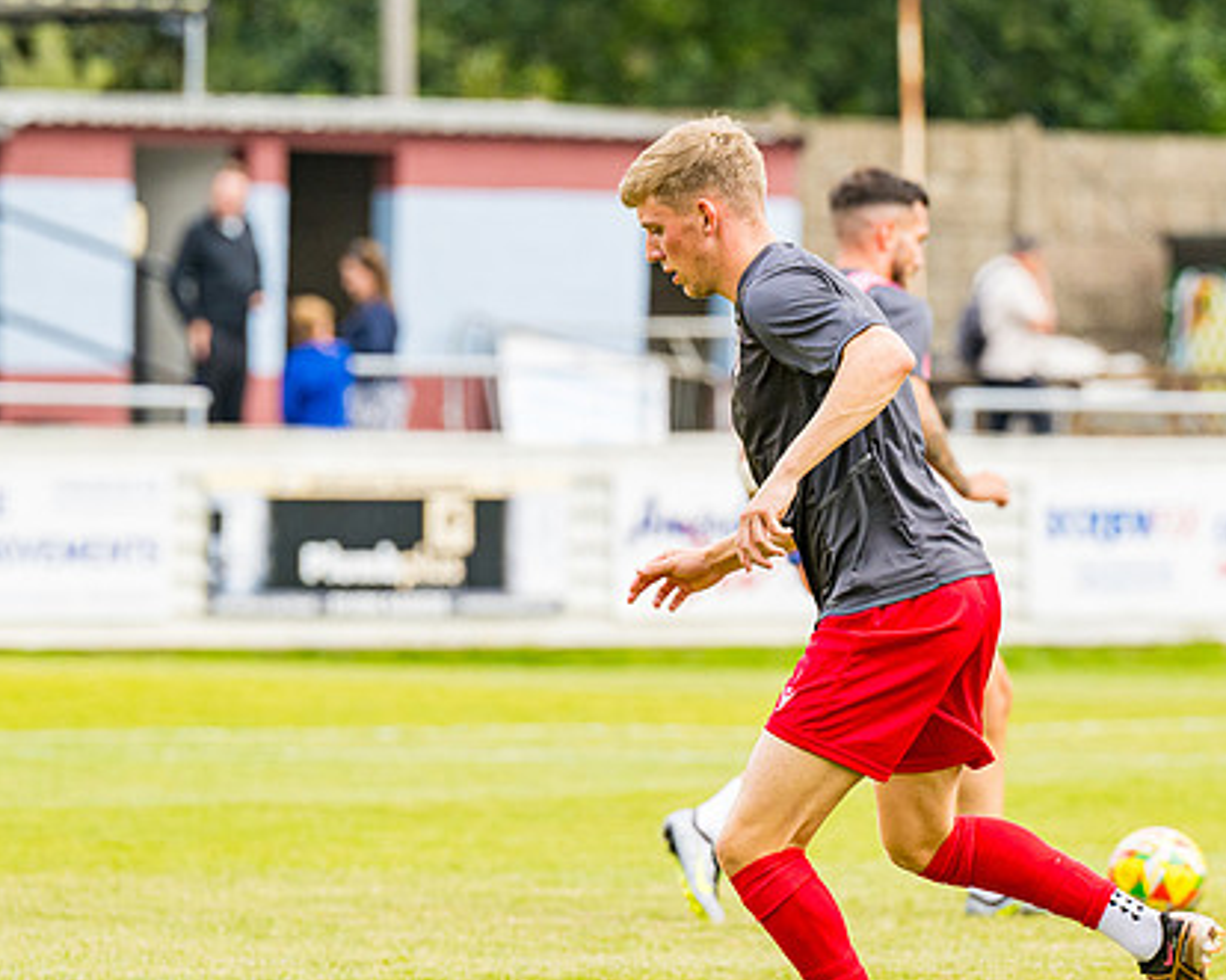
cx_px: 938
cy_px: 502
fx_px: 15744
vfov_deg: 3.6
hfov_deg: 4.5
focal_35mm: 434
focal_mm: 200
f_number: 4
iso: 400
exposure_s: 1/1250
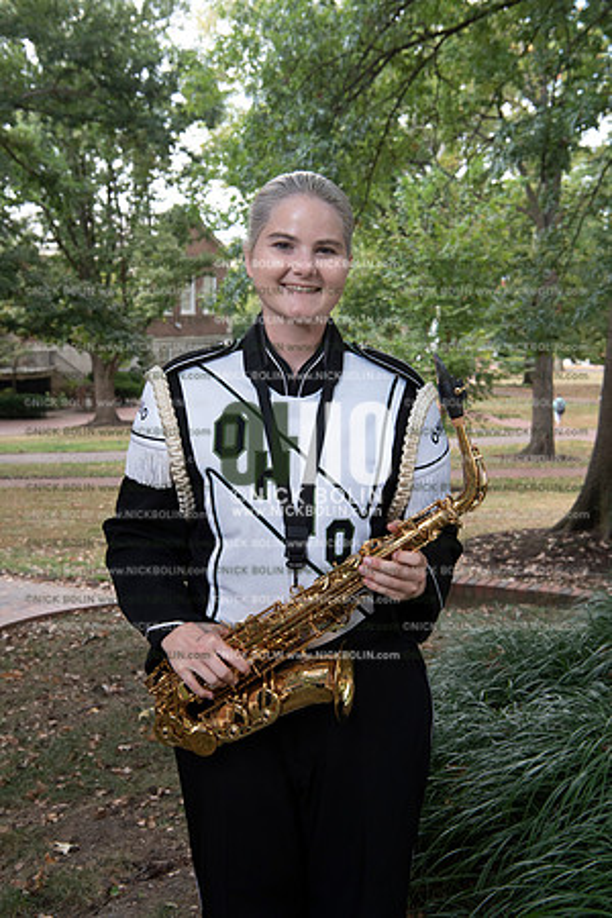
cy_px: 459
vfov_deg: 42.7
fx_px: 1173
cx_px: 306
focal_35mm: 46
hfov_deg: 29.2
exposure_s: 1/100
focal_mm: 46
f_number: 8
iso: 800
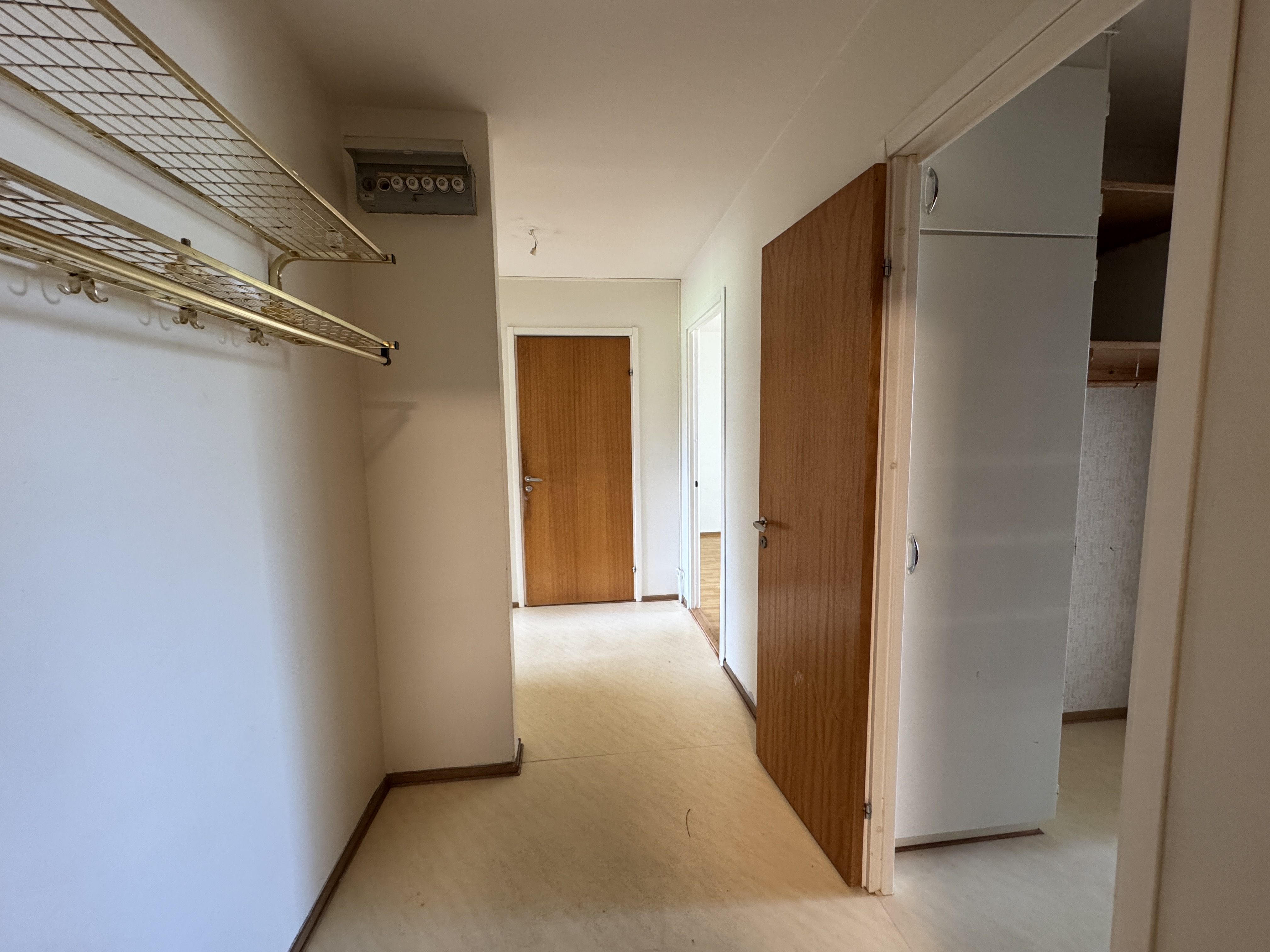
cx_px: 635
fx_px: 514
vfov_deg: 85.7
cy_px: 476
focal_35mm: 14
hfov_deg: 102.1
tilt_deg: -5.3
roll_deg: +0.8
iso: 320
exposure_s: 1/50
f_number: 2.2
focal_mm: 2.22
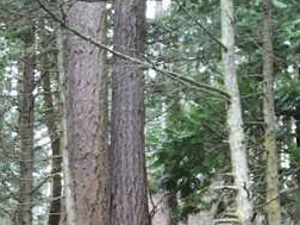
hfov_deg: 14.9
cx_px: -208
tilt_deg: +6.7
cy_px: 396
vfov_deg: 11.7
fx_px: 1023
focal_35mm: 118
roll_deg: -3.1
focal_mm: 4.15
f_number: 2.2
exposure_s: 1/30
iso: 125
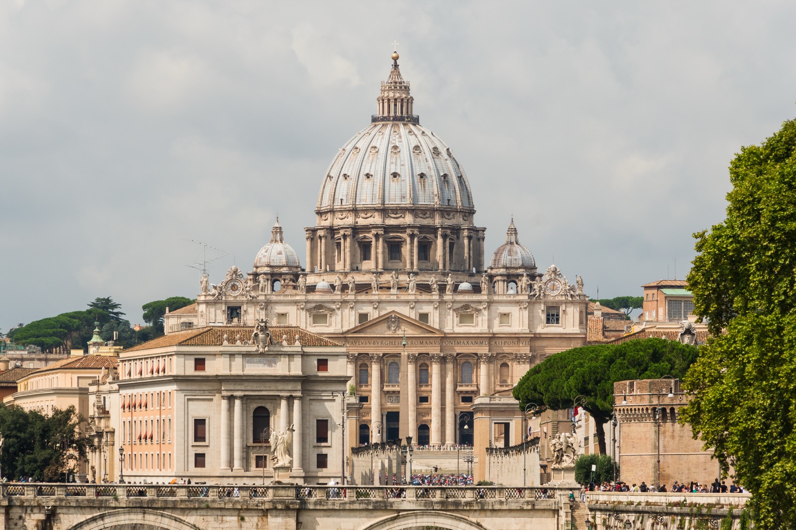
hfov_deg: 11.4
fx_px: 3978
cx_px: 398
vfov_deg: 7.6
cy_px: 265
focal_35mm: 180
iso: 200
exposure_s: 1/800
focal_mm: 120
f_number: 10
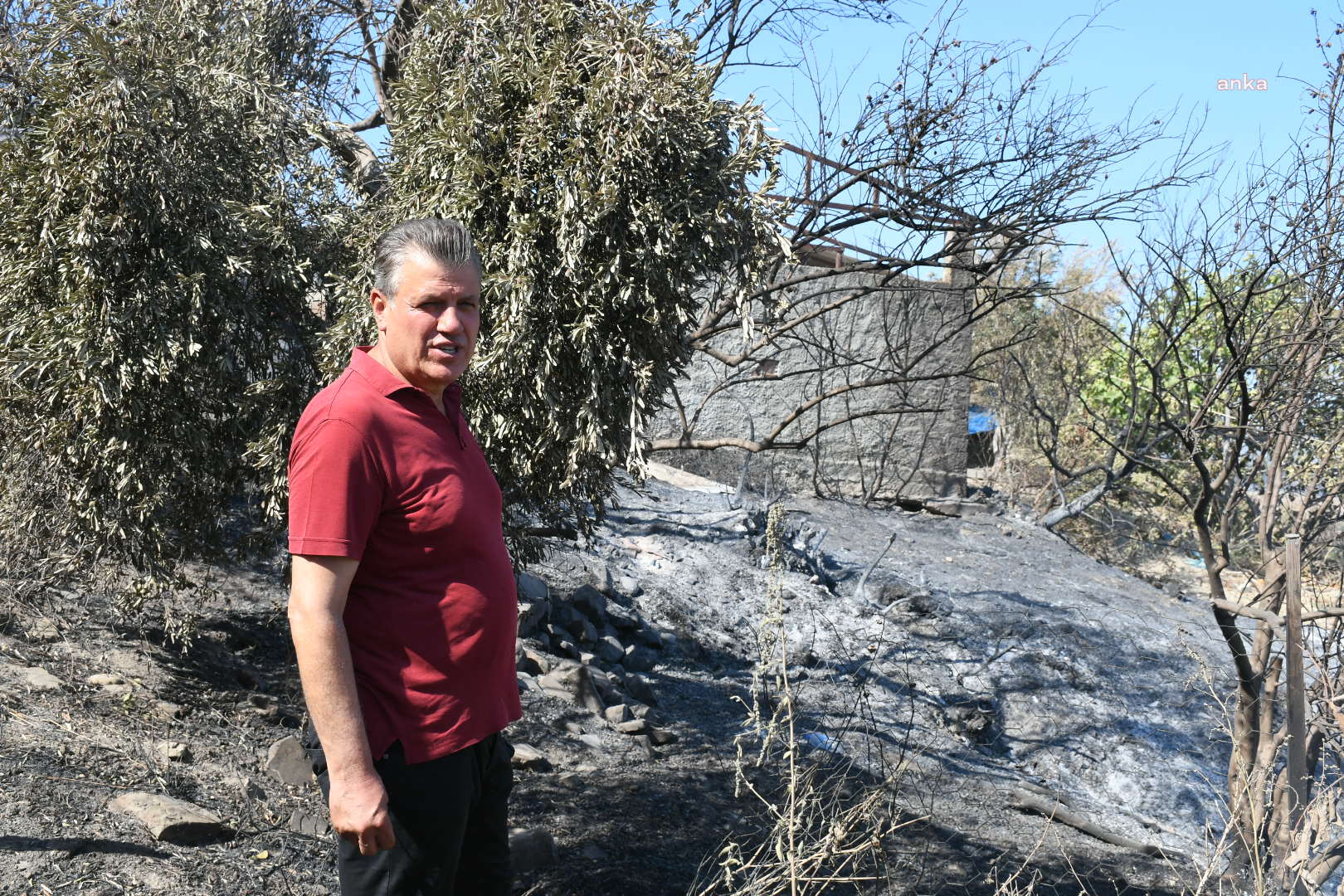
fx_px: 1456
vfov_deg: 34.2
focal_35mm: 39
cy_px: 448
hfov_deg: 49.6
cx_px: 672
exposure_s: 1/400
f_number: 10
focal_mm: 26
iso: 400
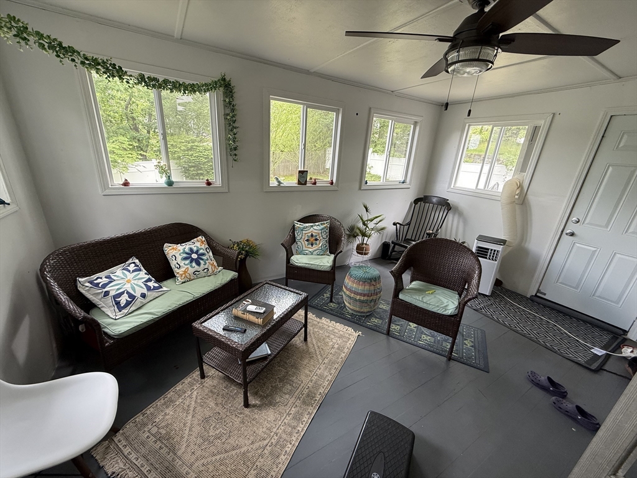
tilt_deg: -19.1
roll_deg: -3.8
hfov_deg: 102.1
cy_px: 239
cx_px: 318
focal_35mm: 14
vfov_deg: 85.7
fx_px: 258
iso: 160
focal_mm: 2.22
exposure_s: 1/99
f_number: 2.2
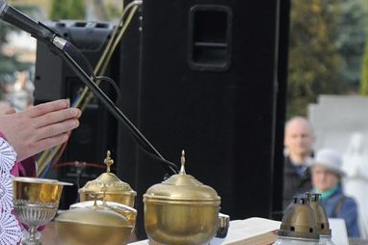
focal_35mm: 350
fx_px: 3576
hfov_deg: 5.9
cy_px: 69
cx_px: 62
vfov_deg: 3.9
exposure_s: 1/500
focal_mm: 105
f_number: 5.6
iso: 800
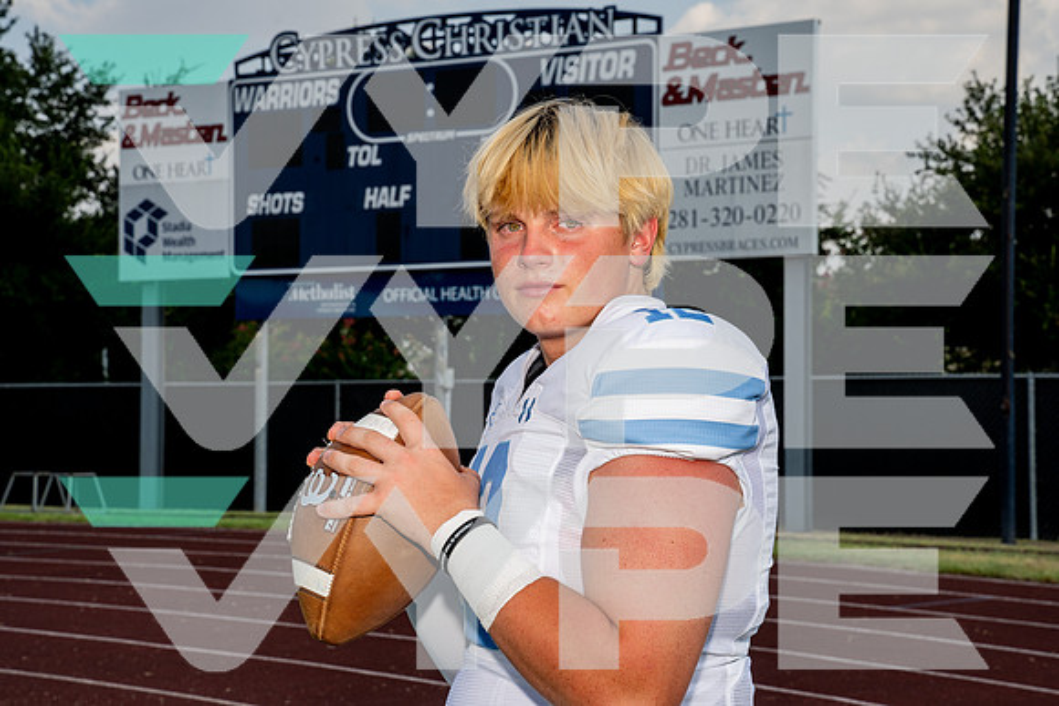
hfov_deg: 27.3
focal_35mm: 74
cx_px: 521
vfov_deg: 18.4
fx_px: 2178
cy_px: 345
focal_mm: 70
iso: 125
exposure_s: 1/250
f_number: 11
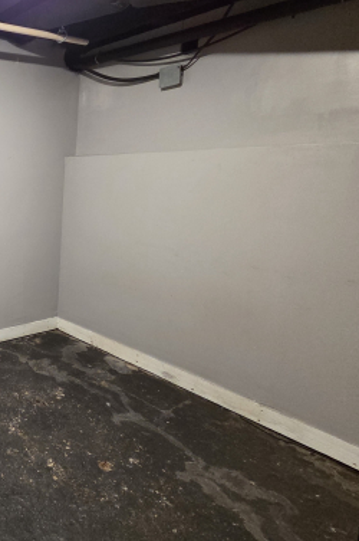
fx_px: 360
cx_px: -98
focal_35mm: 24
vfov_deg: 73.5
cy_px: 237
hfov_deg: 36.5
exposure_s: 1/60
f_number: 2.2
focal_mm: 2.2
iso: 1000
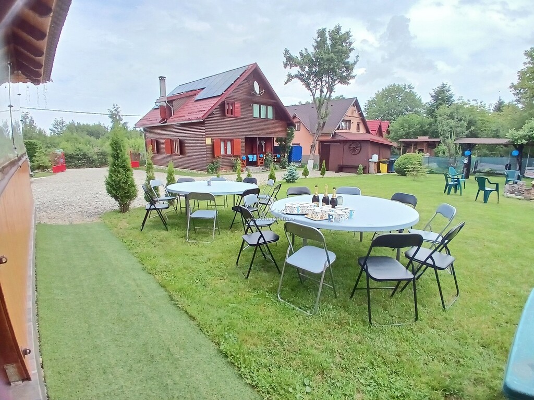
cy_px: 200
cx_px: 267
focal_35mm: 17
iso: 50
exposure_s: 1/312
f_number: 2.2
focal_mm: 1.4
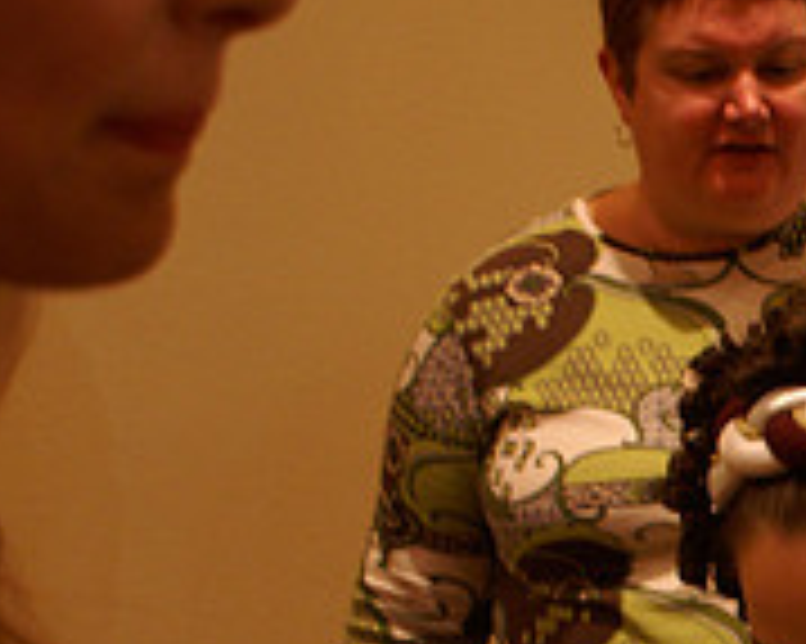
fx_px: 3266
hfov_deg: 13.2
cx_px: 1234
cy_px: 712
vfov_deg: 11.1
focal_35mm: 137
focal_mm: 30
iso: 400
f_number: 5
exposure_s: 1/10
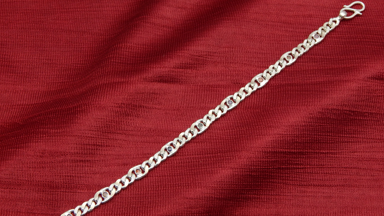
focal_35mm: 82
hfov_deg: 25.9
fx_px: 835
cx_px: 192
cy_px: 135
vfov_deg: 14.7
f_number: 4.2
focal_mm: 13.5
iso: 125
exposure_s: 1/125
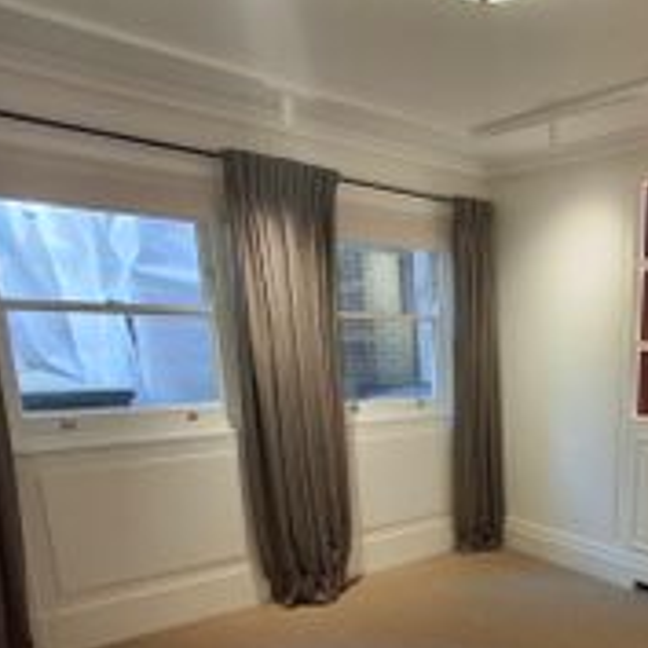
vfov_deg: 48.5
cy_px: 509
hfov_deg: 46.3
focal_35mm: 32
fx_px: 678
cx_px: 578
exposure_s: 1/50
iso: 50
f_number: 2.2
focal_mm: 1.64
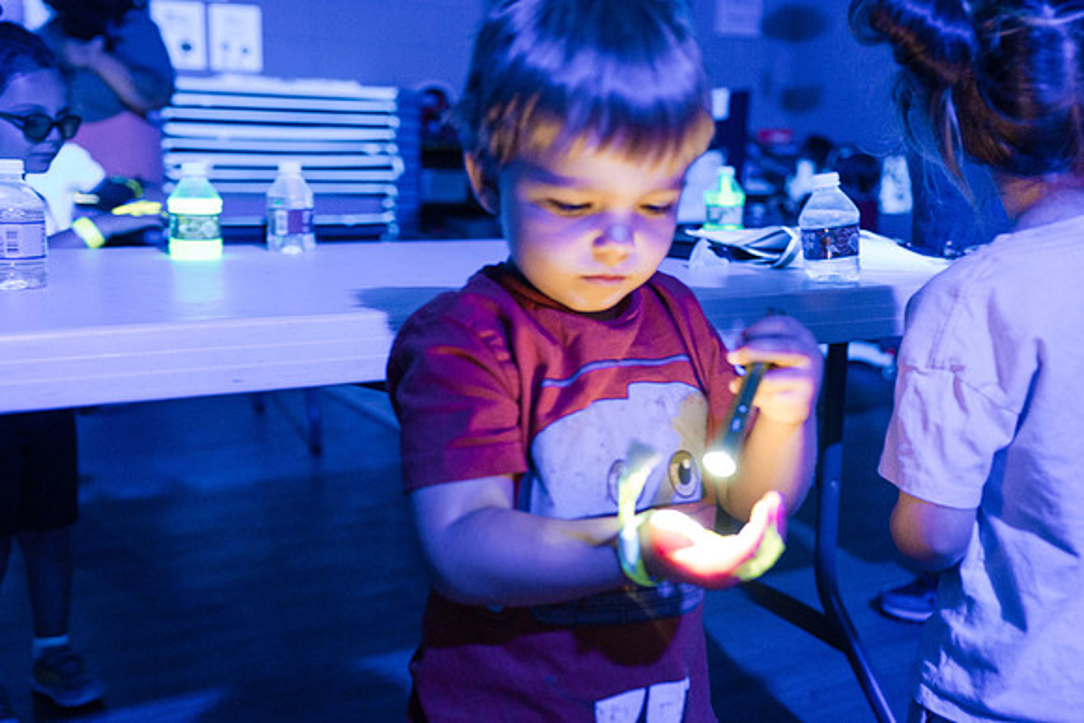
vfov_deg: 35.9
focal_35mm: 37
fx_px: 1117
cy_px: 361
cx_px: 538
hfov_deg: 51.8
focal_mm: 35
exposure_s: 1/30
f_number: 2.8
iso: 6400
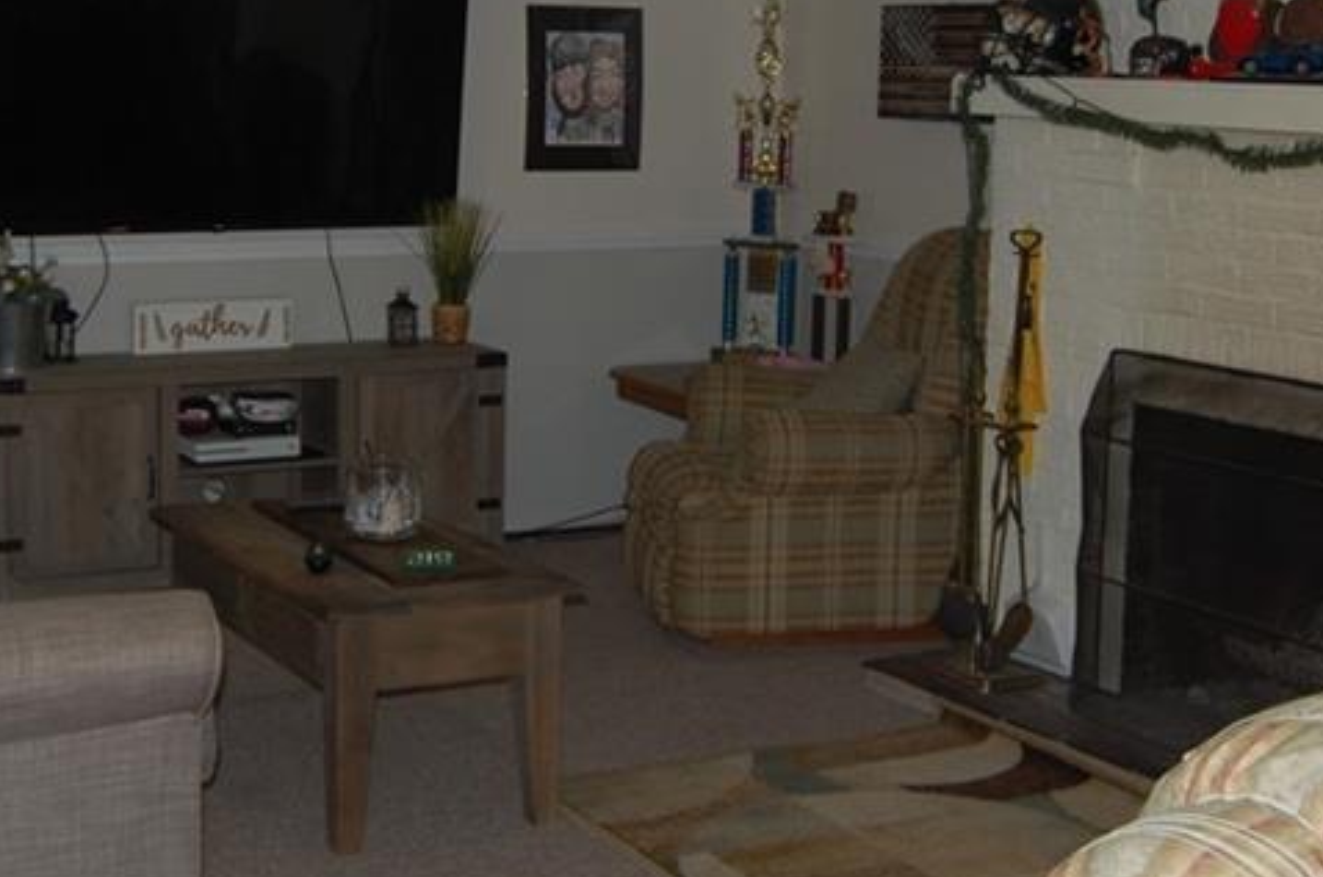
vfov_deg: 22.1
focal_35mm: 61
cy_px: 288
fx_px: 2241
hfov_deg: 32.9
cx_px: 634
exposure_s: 1/60
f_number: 3.5
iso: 200
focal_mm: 19
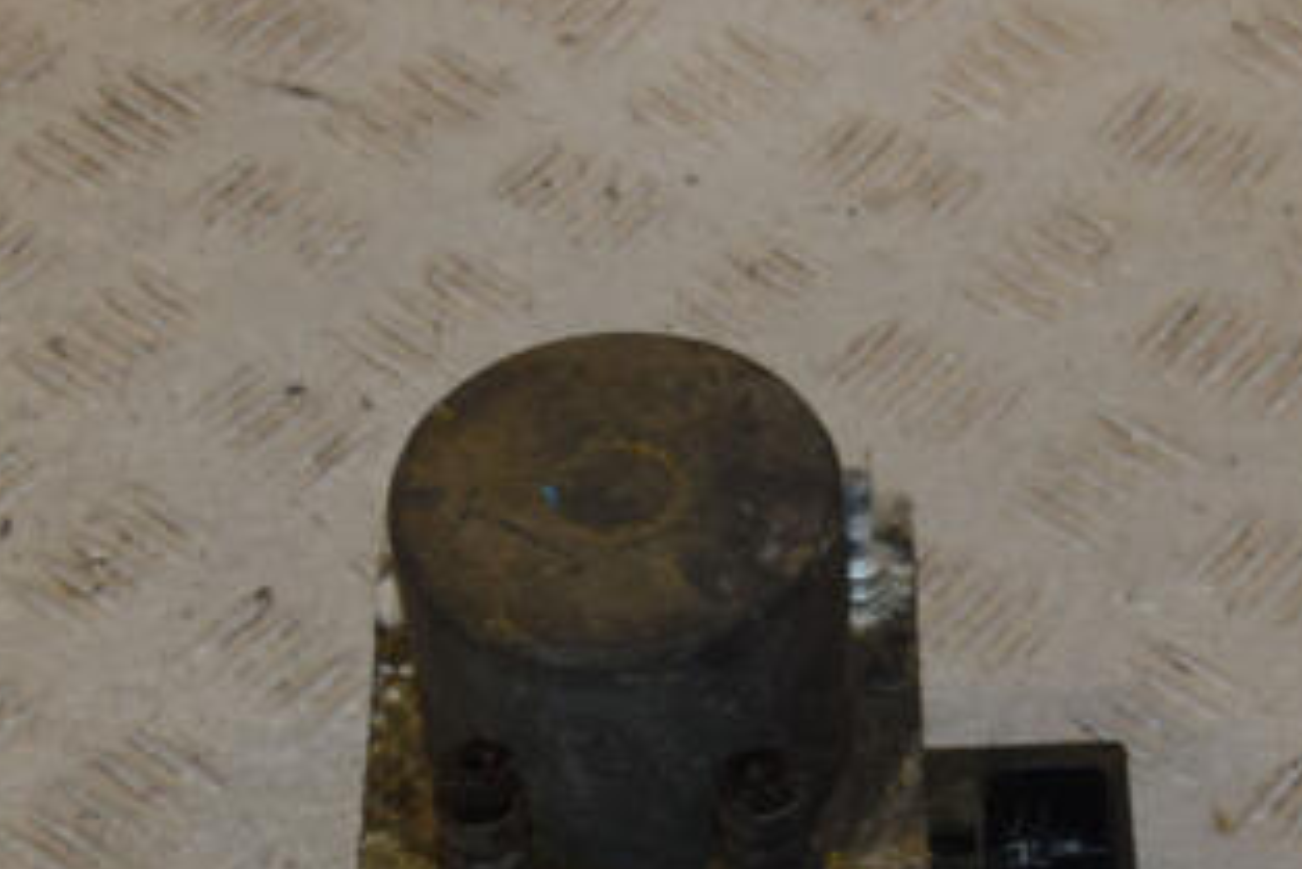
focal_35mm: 115
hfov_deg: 17.7
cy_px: 753
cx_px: 915
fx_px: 4161
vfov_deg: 11.9
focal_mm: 40
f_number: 8
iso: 800
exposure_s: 1/200
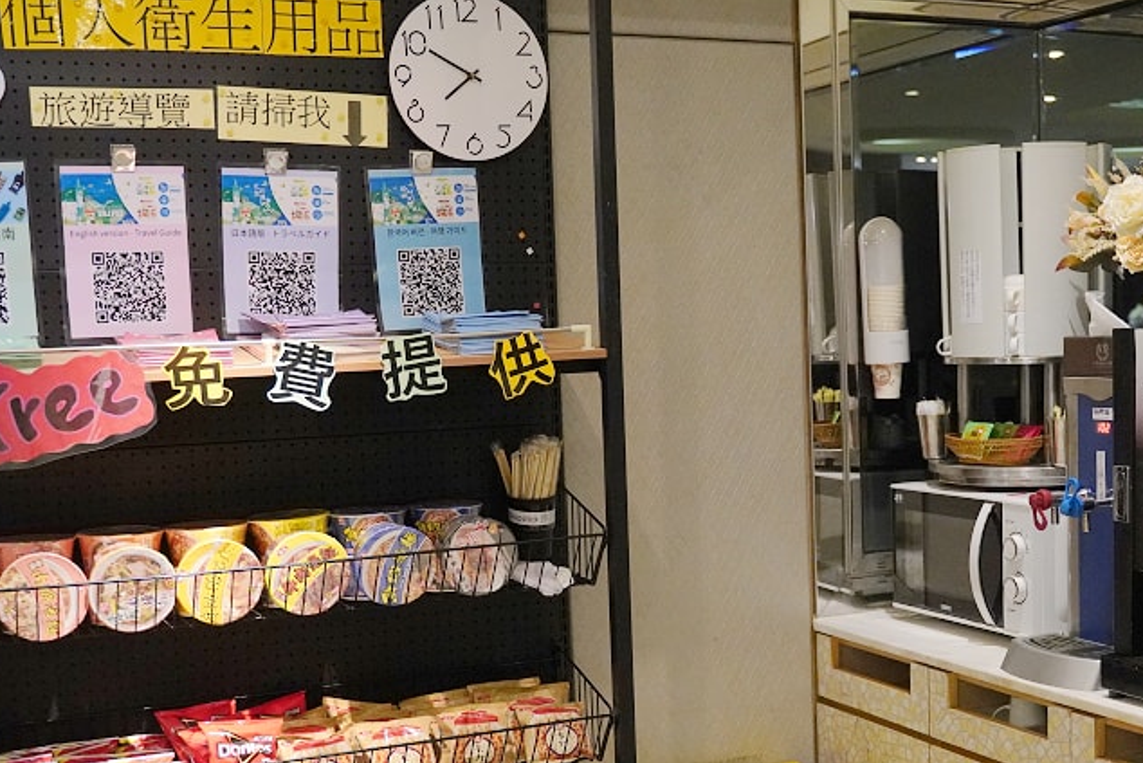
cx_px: 766
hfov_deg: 37.1
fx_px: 1683
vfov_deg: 25.3
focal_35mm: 53
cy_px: 563
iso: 5000
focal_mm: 28
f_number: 2.8
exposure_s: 1/160
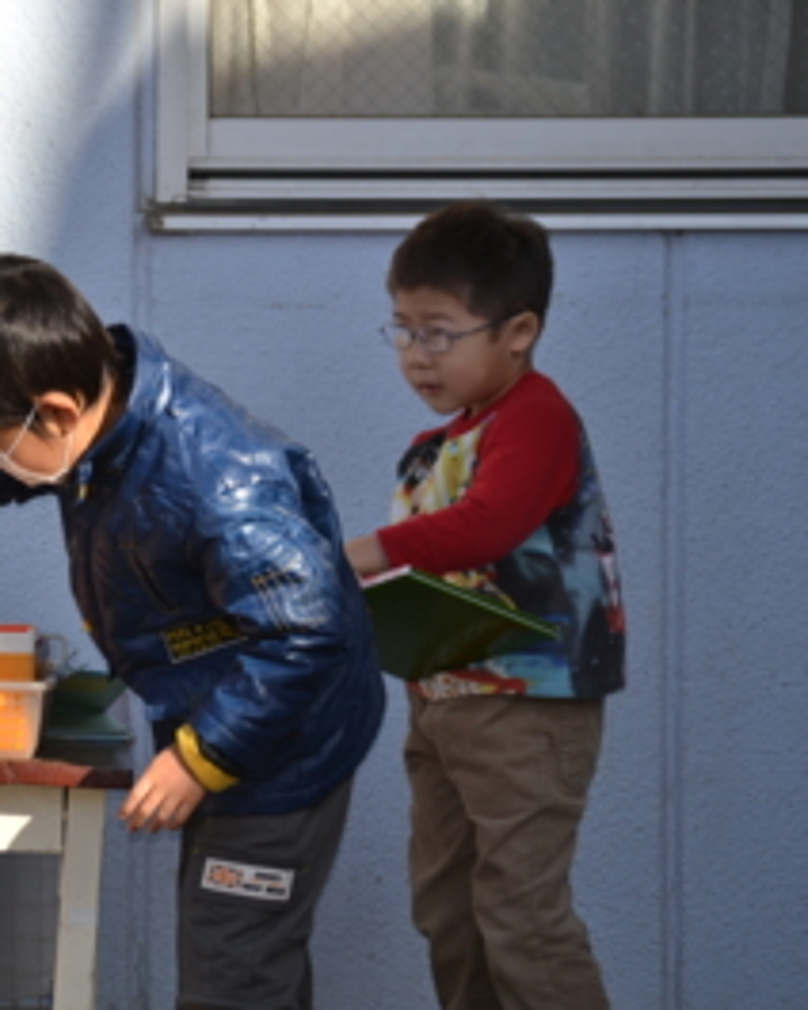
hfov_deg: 4.8
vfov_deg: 6.1
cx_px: 198
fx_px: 9536
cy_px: 505
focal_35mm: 319
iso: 100
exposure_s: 1/200
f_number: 5
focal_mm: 150
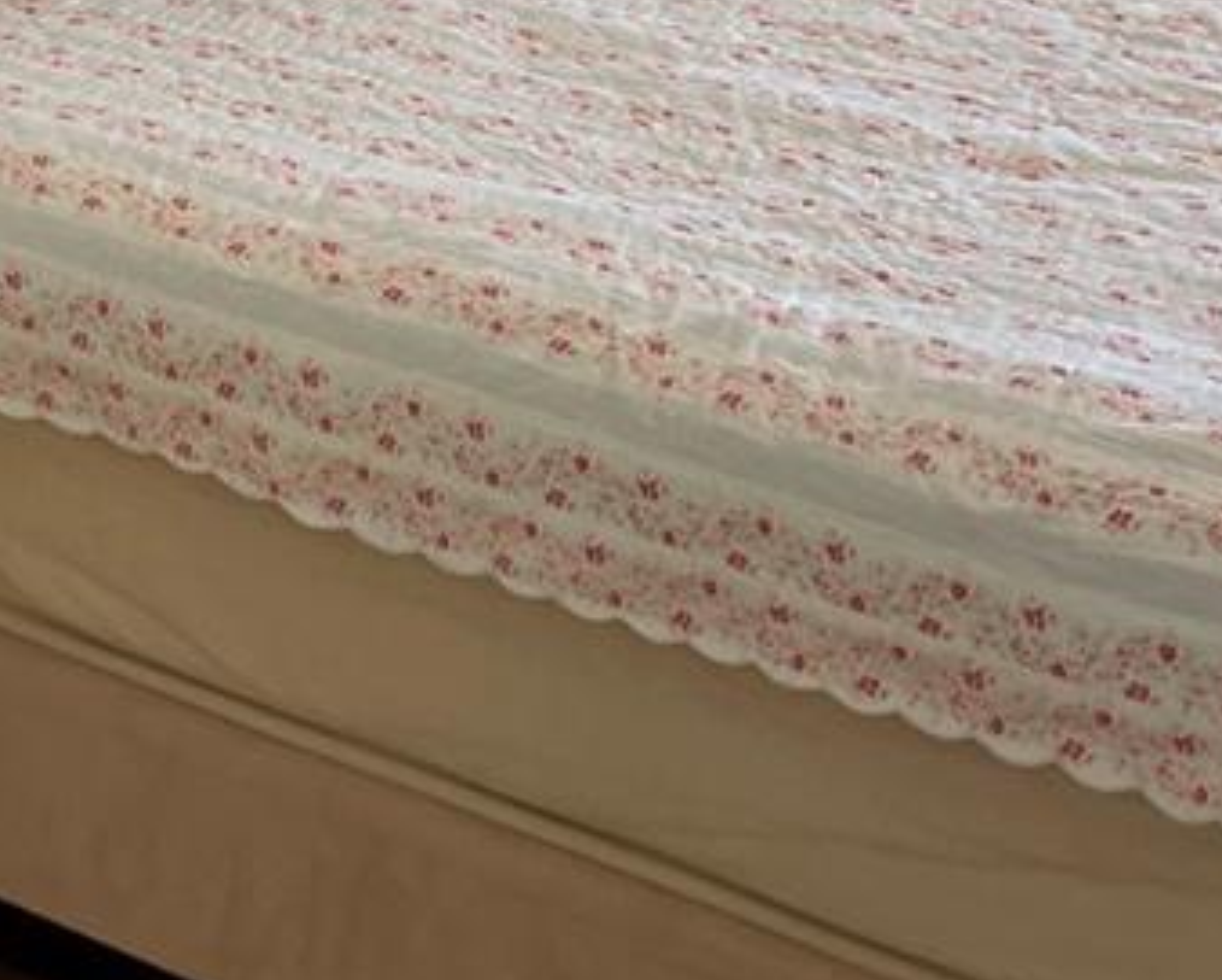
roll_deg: -2.4
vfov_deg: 15.8
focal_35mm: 90
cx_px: 174
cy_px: -481
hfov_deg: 20.9
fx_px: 3258
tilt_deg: -11.0
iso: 80
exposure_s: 1/120
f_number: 1.6
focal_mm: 4.2
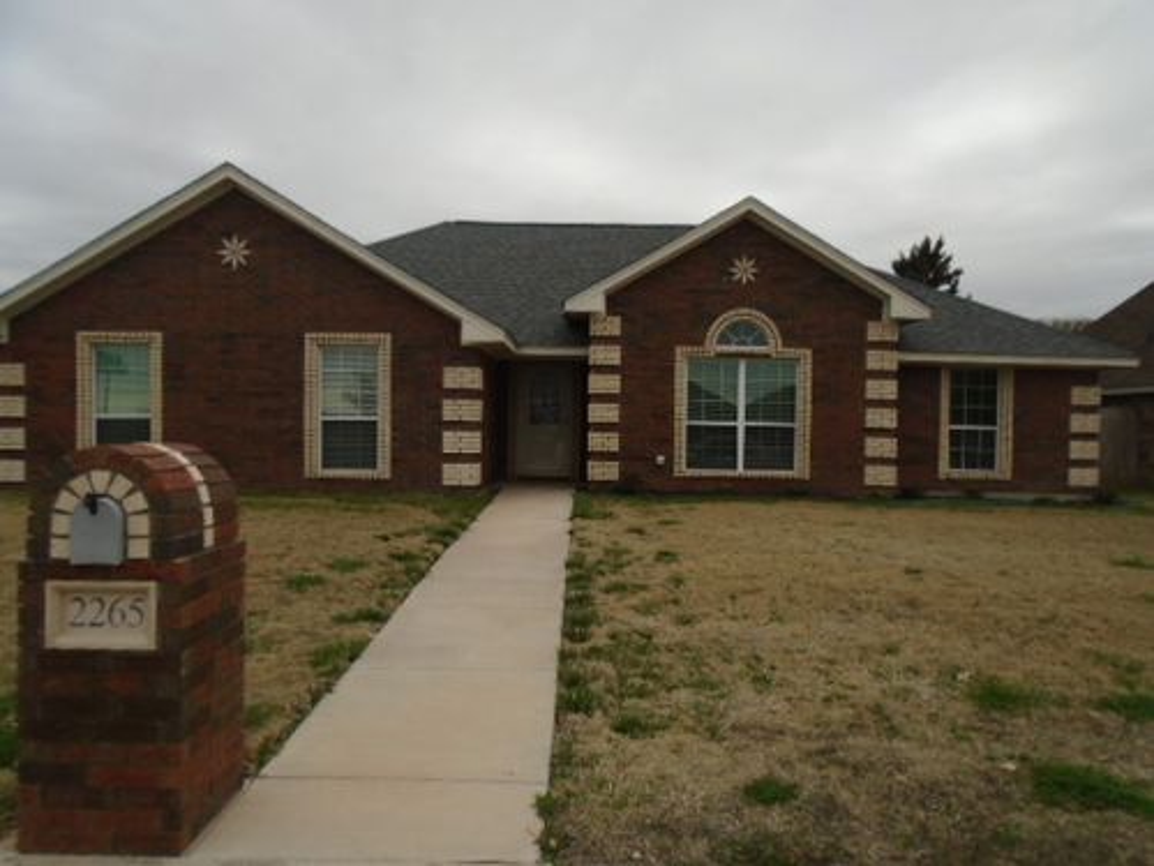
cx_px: 577
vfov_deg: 53.1
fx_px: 867
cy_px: 433
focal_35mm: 26
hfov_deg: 67.3
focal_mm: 4.6
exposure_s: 1/250
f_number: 3.2
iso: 100
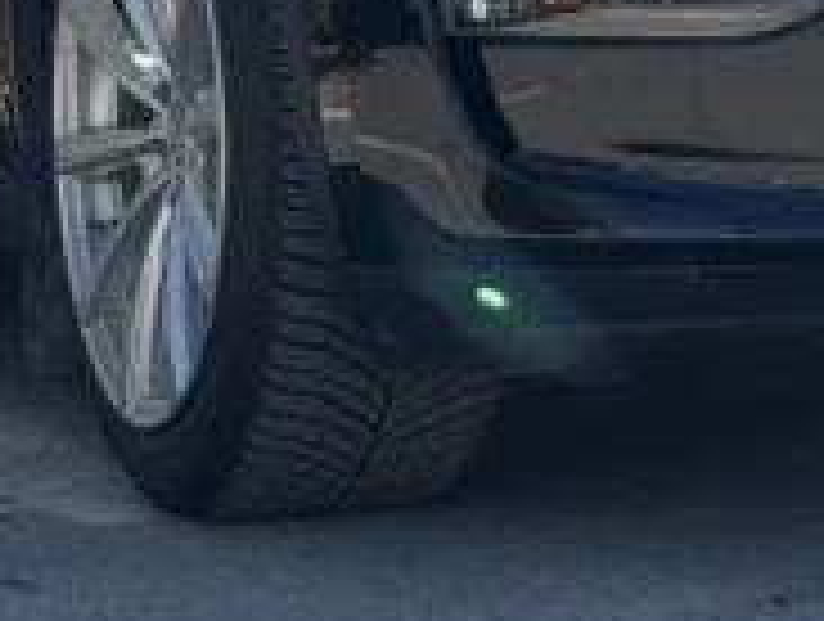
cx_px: 865
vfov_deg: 7.3
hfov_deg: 9.7
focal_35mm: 201
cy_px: -176
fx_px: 4794
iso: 100
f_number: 1.78
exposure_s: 1/3378
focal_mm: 6.76
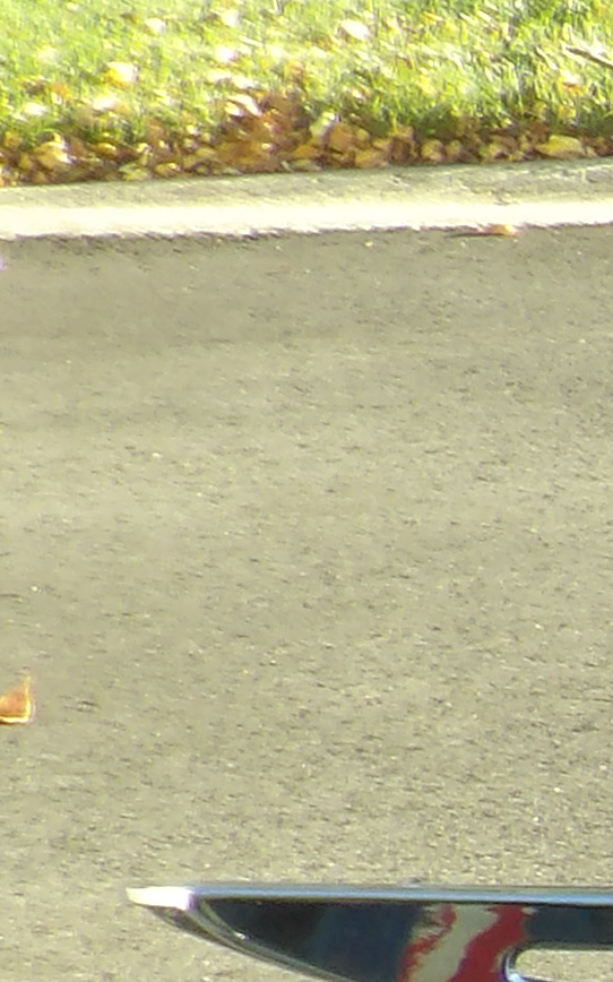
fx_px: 7115
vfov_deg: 7.8
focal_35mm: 266
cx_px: 2796
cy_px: 1364
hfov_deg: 4.4
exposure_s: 1/55
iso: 100
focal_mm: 7.6
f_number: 4.9
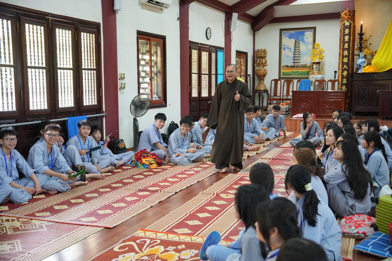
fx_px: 468
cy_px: 130
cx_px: 196
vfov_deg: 31.2
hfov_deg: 45.4
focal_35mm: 43
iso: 2500
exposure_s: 1/200
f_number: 2.8
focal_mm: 43
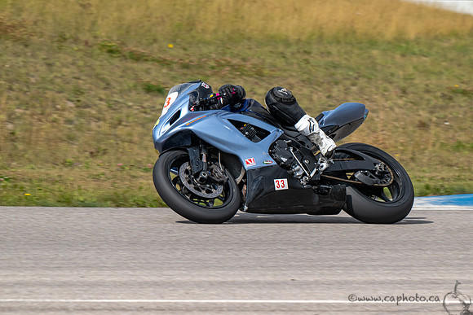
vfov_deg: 4.1
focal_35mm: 333
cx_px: 281
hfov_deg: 6.2
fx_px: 4370
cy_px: 181
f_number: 11
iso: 360
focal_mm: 280
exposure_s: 1/800
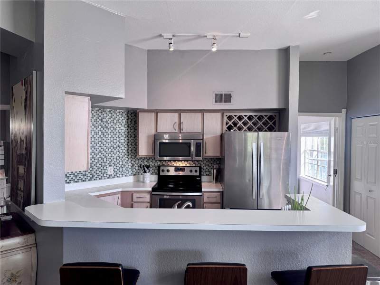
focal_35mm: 24
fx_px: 263
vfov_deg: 56.8
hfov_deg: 71.6
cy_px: 142
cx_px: 190
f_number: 1.78
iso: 80
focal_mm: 6.76
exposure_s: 1/121
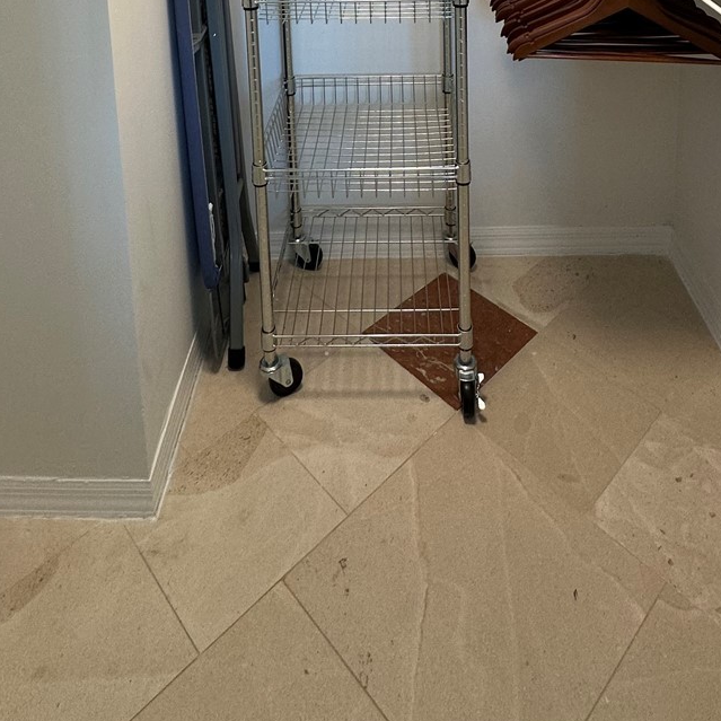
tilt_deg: -6.9
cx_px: 376
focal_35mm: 31
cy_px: -130
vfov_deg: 39.3
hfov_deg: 52.5
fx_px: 731
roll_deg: +0.6
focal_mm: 2.22
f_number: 2.2
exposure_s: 1/120
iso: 125
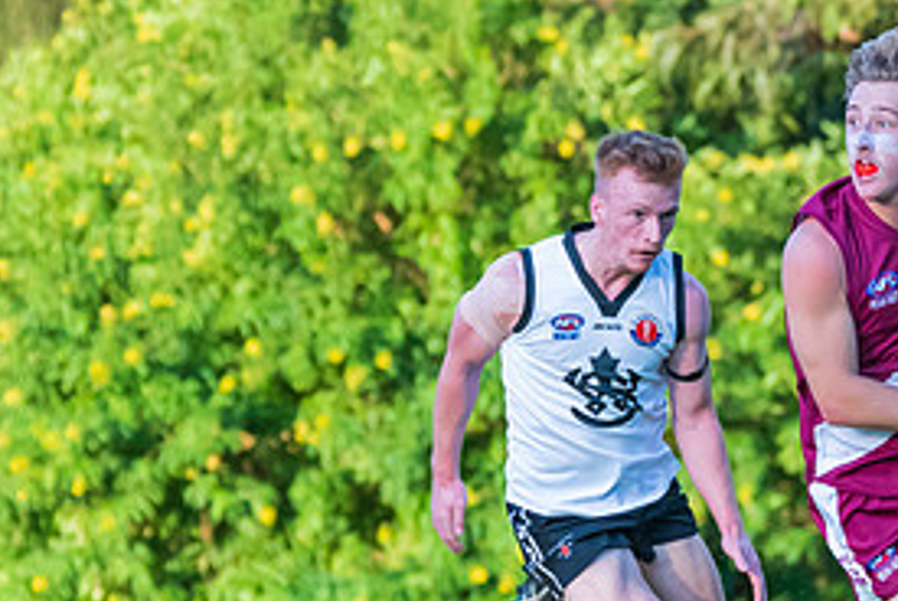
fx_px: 19427
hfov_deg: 2.6
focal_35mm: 778
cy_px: 383
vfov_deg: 1.8
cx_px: 635
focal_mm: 240
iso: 1600
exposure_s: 1/640
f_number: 5.6
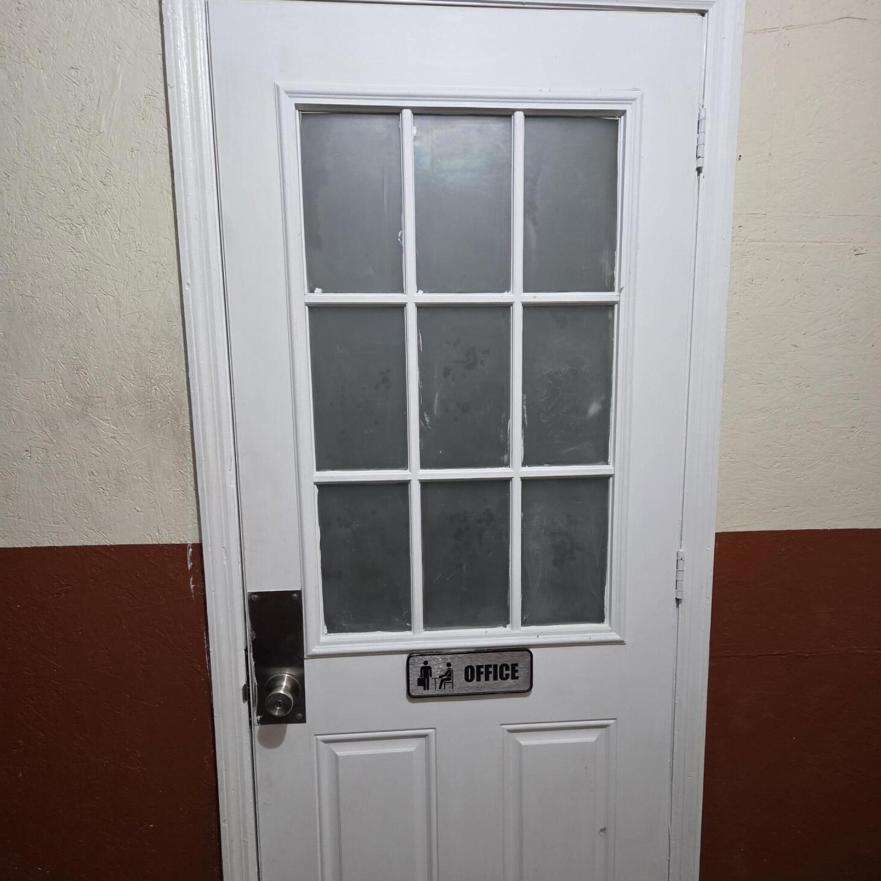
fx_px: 806
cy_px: 536
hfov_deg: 57.3
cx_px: 453
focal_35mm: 28
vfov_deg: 56.8
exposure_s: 1/120
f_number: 1.8
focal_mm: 5.4
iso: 640
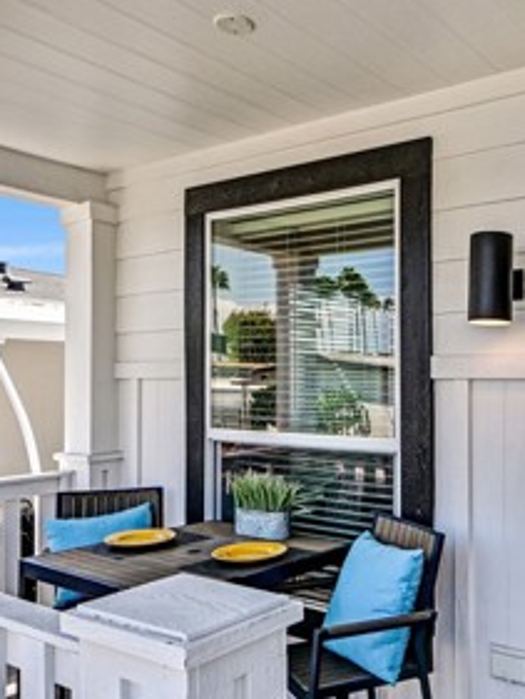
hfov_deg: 38.5
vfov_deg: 52.3
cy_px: 414
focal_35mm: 35
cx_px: 450
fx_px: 707
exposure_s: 1/400
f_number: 8
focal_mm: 16
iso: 400
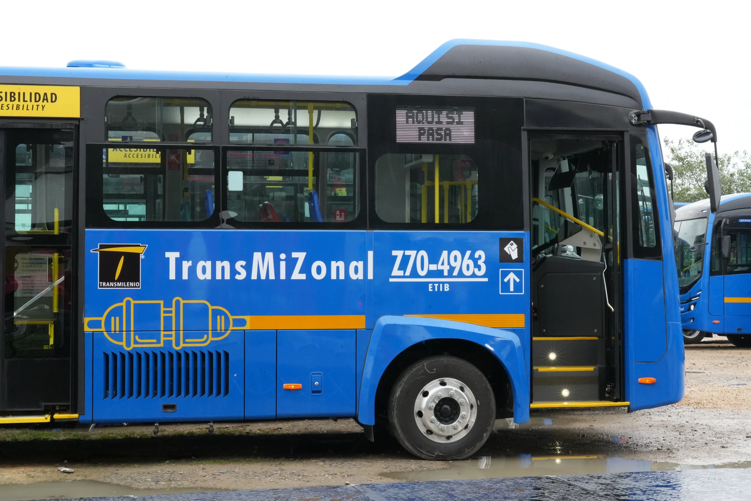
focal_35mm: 63
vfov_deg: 21.6
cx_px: 376
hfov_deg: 31.9
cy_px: 250
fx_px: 1314
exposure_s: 1/250
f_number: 22
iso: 5000
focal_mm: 63
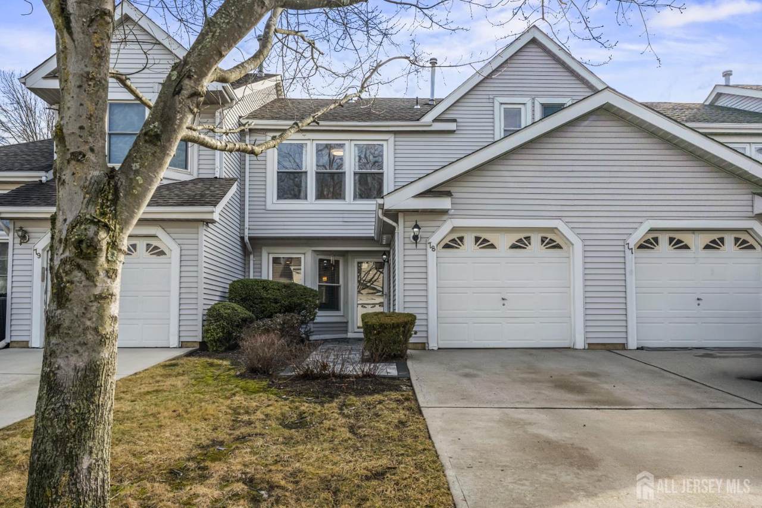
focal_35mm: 25
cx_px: 381
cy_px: 254
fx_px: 529
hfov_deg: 71.5
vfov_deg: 51.3
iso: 400
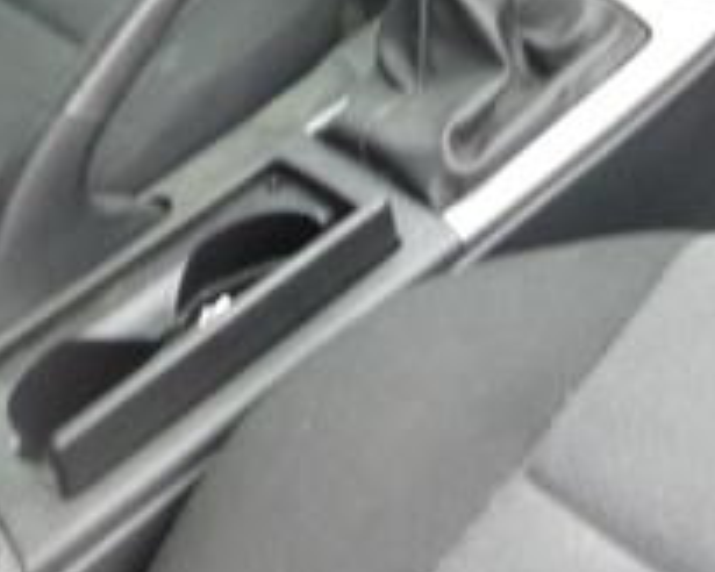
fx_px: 2010
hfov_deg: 18.7
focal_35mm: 95
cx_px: 942
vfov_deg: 14.5
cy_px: -422
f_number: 3.9
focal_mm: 4.5
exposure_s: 1/60
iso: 250
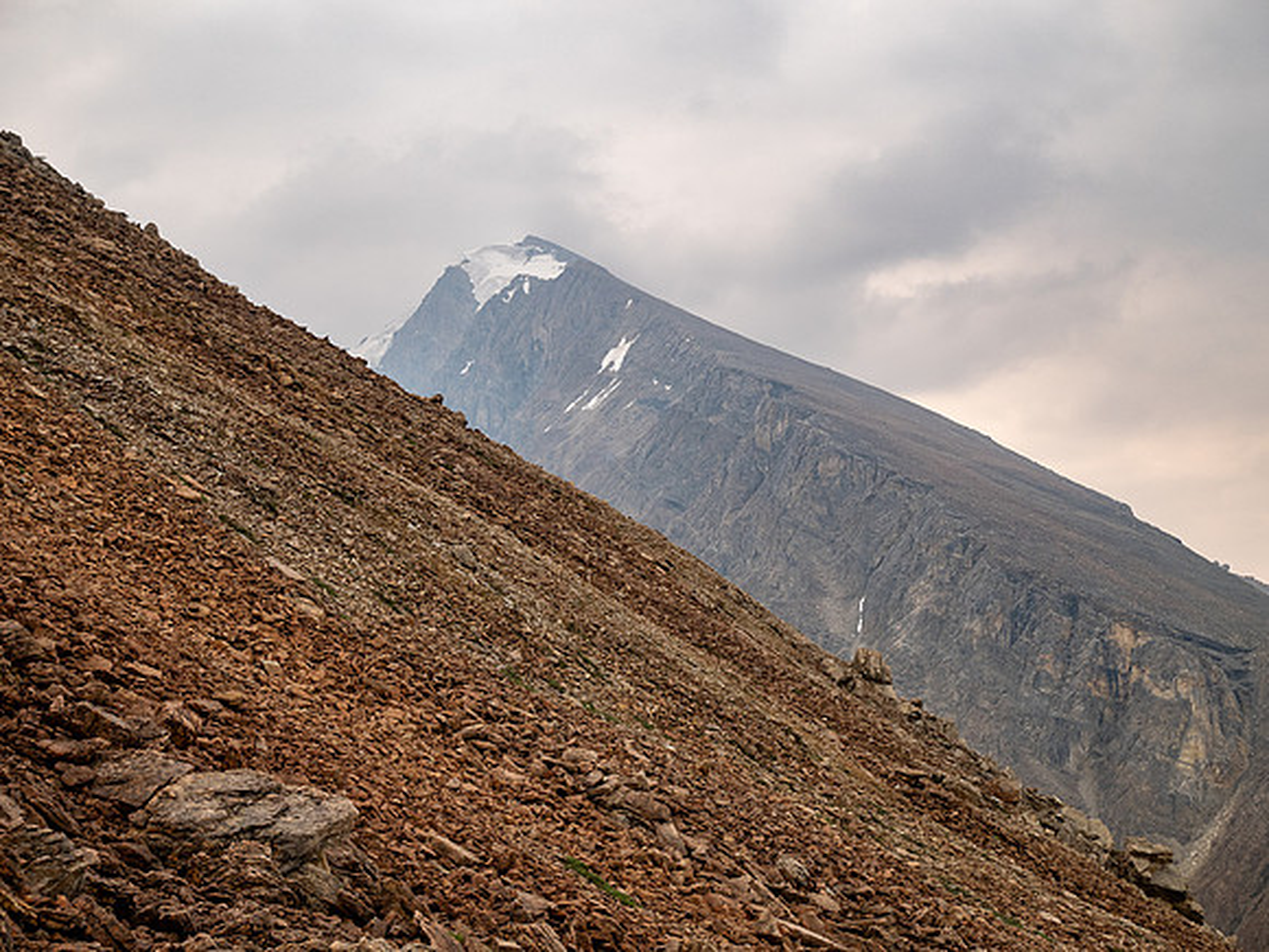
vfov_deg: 22.9
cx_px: 634
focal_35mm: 64
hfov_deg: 30.3
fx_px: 2346
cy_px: 476
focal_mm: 32
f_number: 8
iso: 200
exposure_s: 1/200
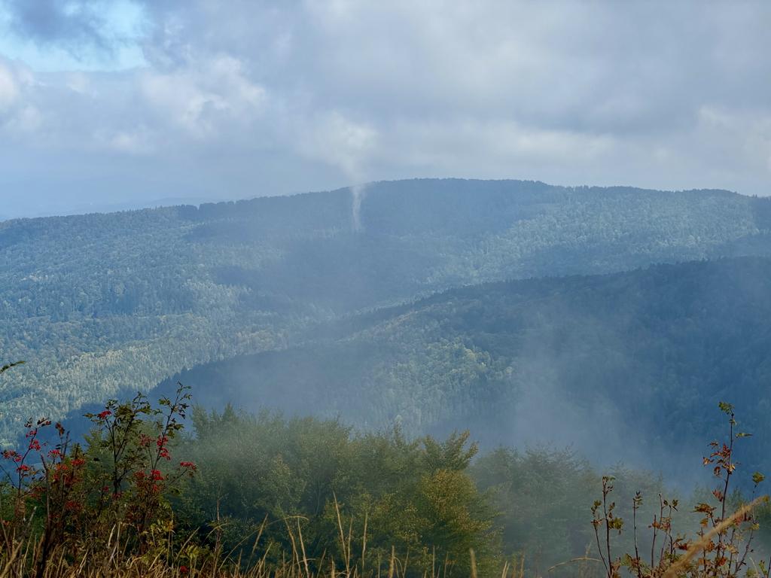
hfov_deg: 19.6
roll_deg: -0.2
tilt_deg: -3.4
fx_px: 2227
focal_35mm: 100
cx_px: 386
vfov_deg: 14.8
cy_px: 289
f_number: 2.8
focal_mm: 16.89
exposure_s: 1/638
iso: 32
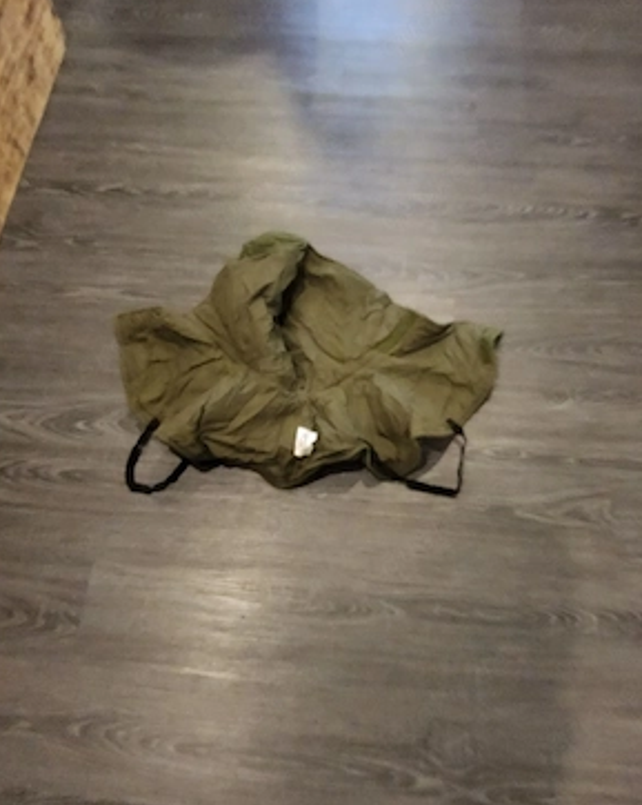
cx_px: 322
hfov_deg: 53.1
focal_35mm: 27
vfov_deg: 64.1
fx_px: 642
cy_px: 378
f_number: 2
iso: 800
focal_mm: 3.08
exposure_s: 1/25.1
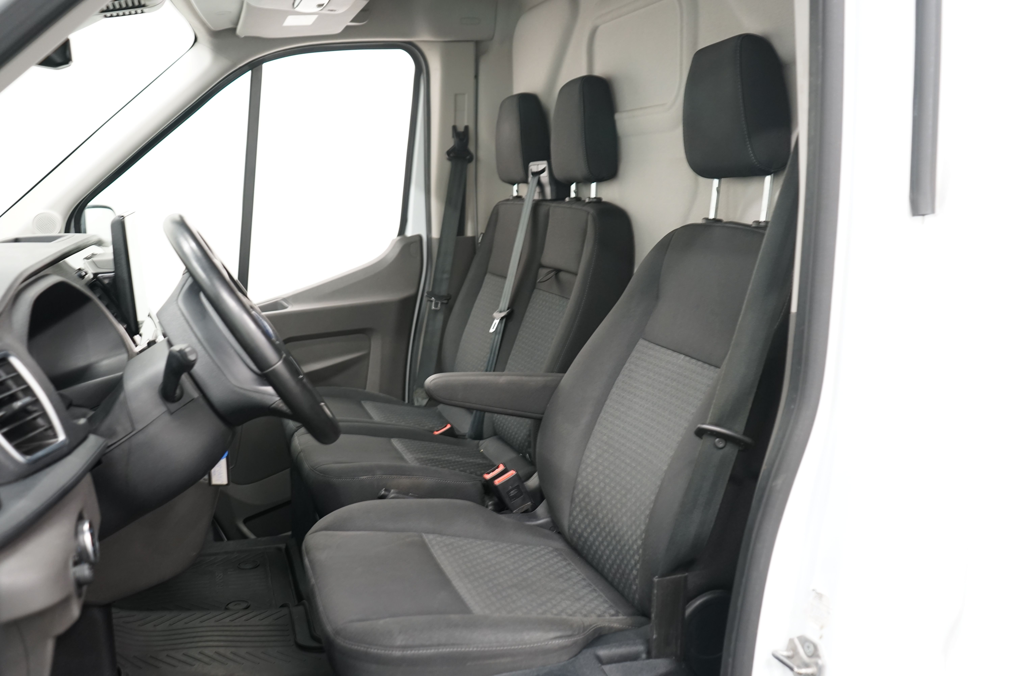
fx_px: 844
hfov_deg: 61.9
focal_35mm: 30
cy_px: 338
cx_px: 506
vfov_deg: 43.6
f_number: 4.5
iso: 800
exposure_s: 1/8
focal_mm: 30
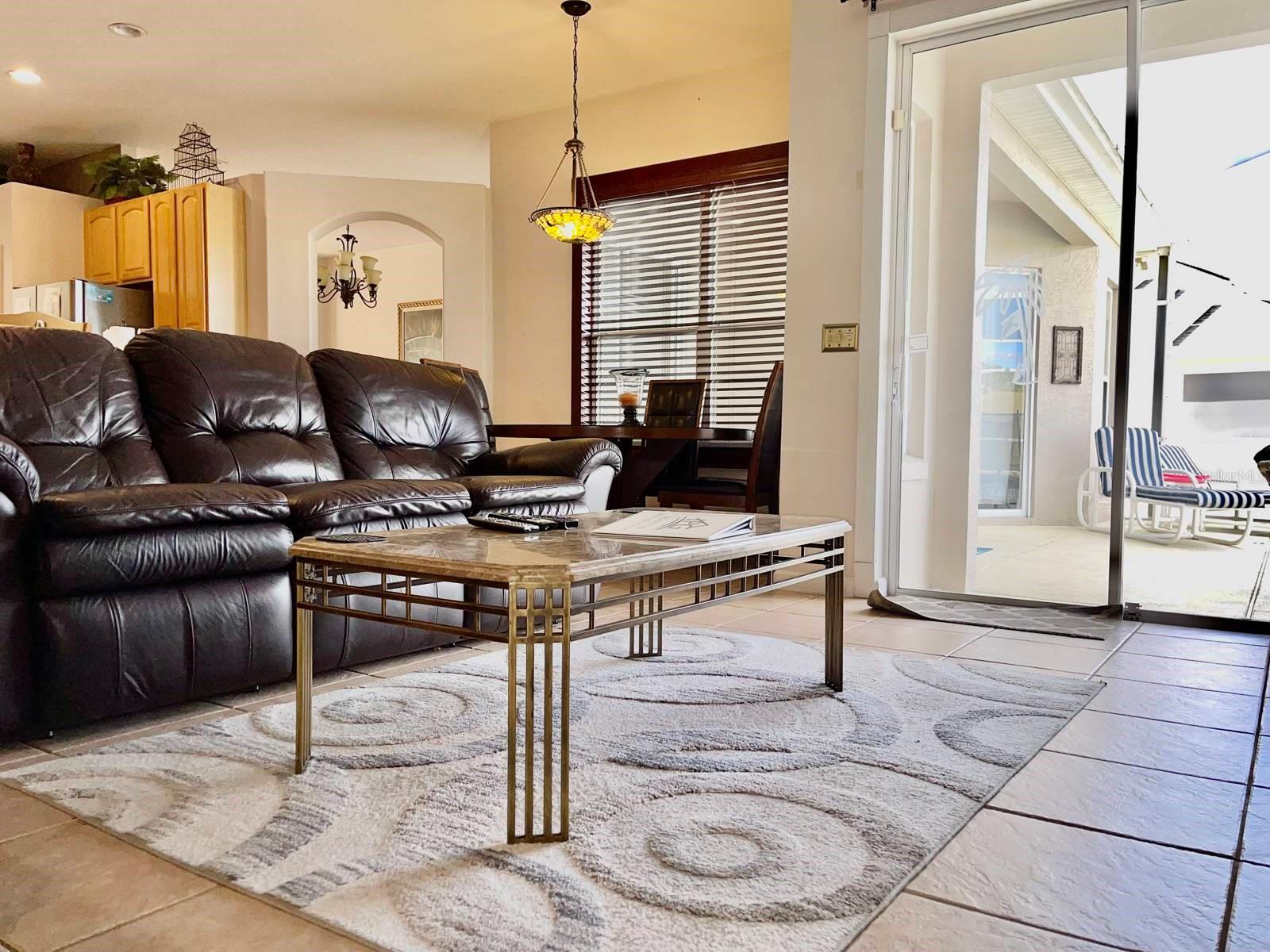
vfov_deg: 54.9
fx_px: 917
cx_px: 635
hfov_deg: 69.4
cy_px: 476
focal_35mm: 25
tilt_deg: -3.6
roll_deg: -0.7
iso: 32
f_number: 1.6
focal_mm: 5.1
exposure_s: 1/125
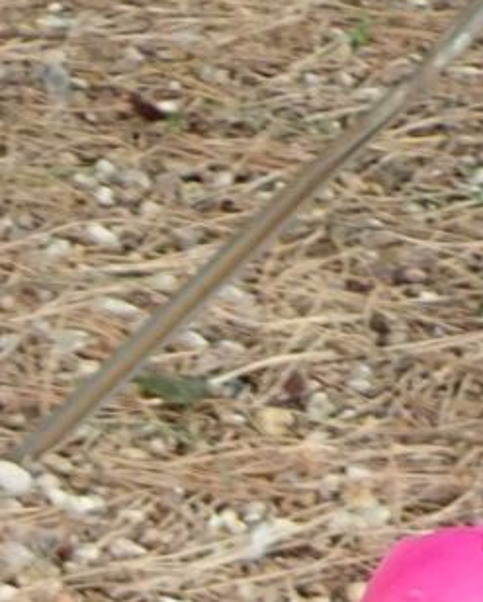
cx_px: -583
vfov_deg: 8.9
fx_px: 3390
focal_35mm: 190
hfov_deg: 7.7
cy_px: 1605
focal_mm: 5.5
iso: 100
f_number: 3.2
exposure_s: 1/100
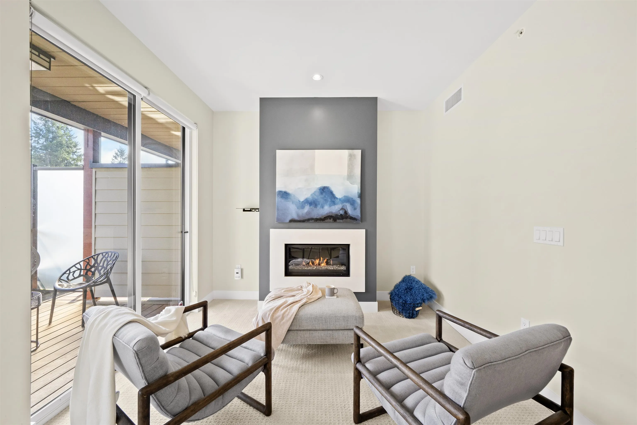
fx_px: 230
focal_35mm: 13
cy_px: 212
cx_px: 318
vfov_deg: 85.4
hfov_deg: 108.3
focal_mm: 13
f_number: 8
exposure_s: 1/13
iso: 400
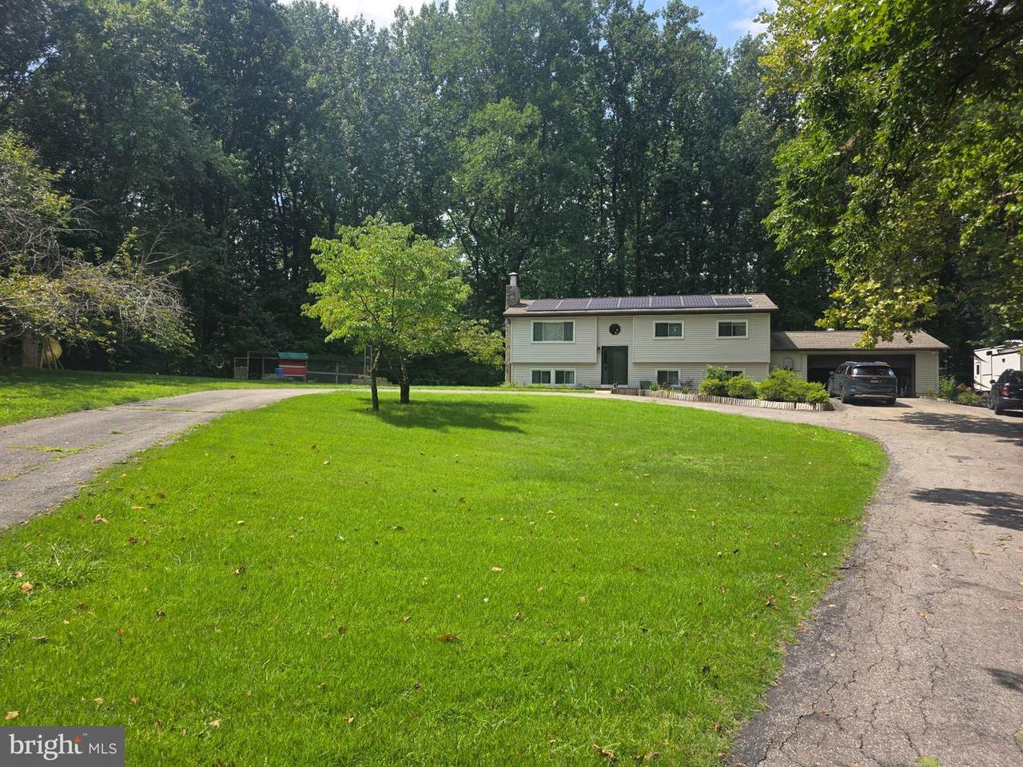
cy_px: 384
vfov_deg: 58.9
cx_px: 512
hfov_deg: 73.9
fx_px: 680
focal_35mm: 23
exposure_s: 1/3737
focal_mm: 6.3
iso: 80
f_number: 1.7
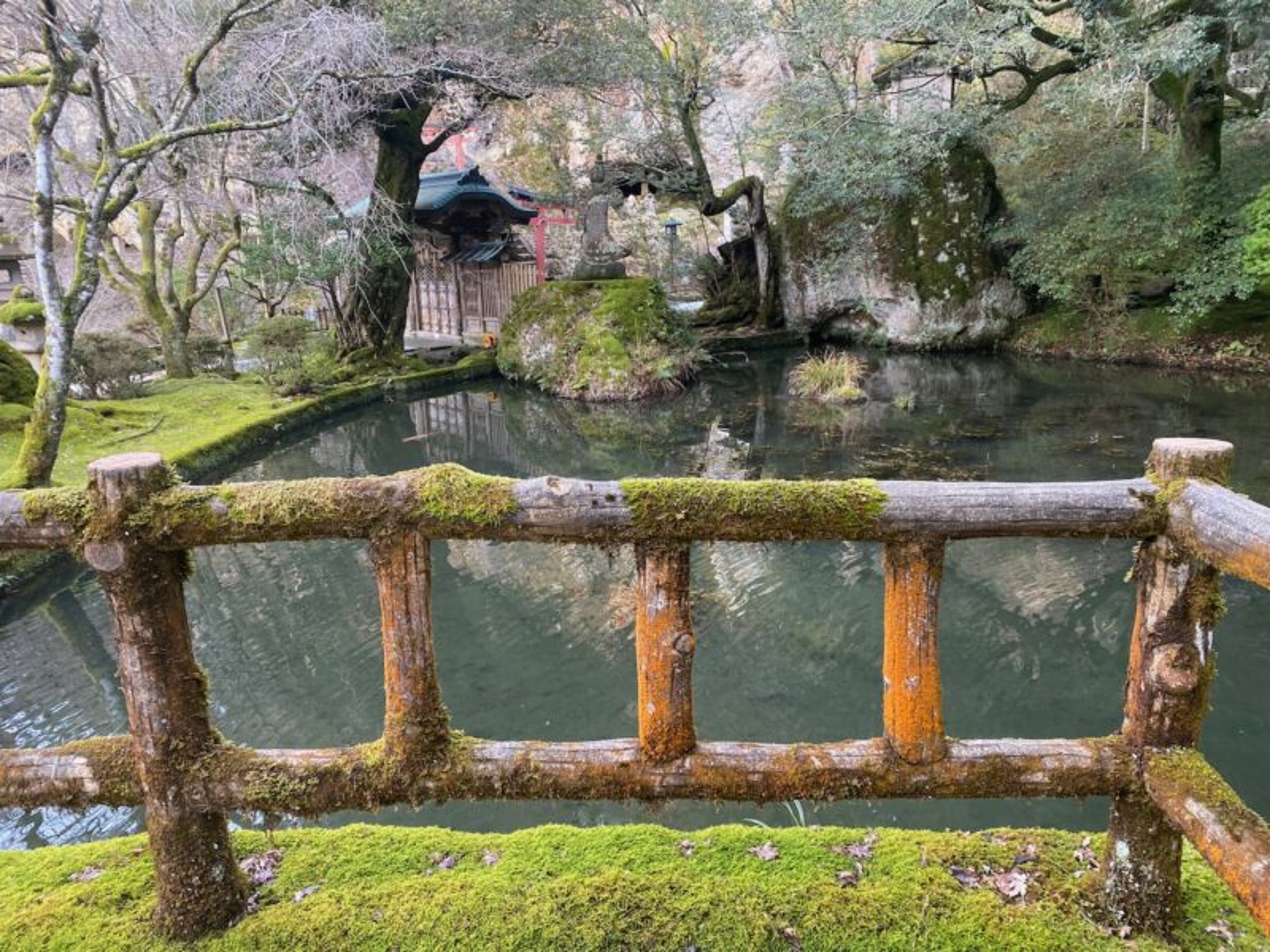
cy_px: 476
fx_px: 954
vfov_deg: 53.1
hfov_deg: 67.3
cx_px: 635
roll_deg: +2.0
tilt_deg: -13.5
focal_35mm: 26
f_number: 1.8
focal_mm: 4.25
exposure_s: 1/107
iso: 125
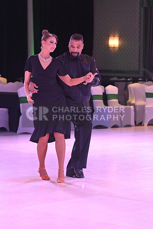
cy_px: 114
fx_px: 860
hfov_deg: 10.2
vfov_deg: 15.2
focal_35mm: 135
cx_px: 76
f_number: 5.6
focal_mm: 135
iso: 5000
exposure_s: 1/400
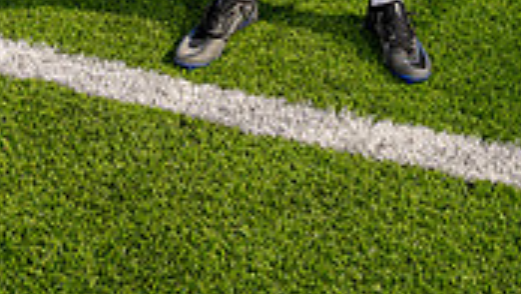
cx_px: 317
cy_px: -351
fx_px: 898
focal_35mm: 65
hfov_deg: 32.2
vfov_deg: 14.3
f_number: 7.1
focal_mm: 24
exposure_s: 1/125
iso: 50
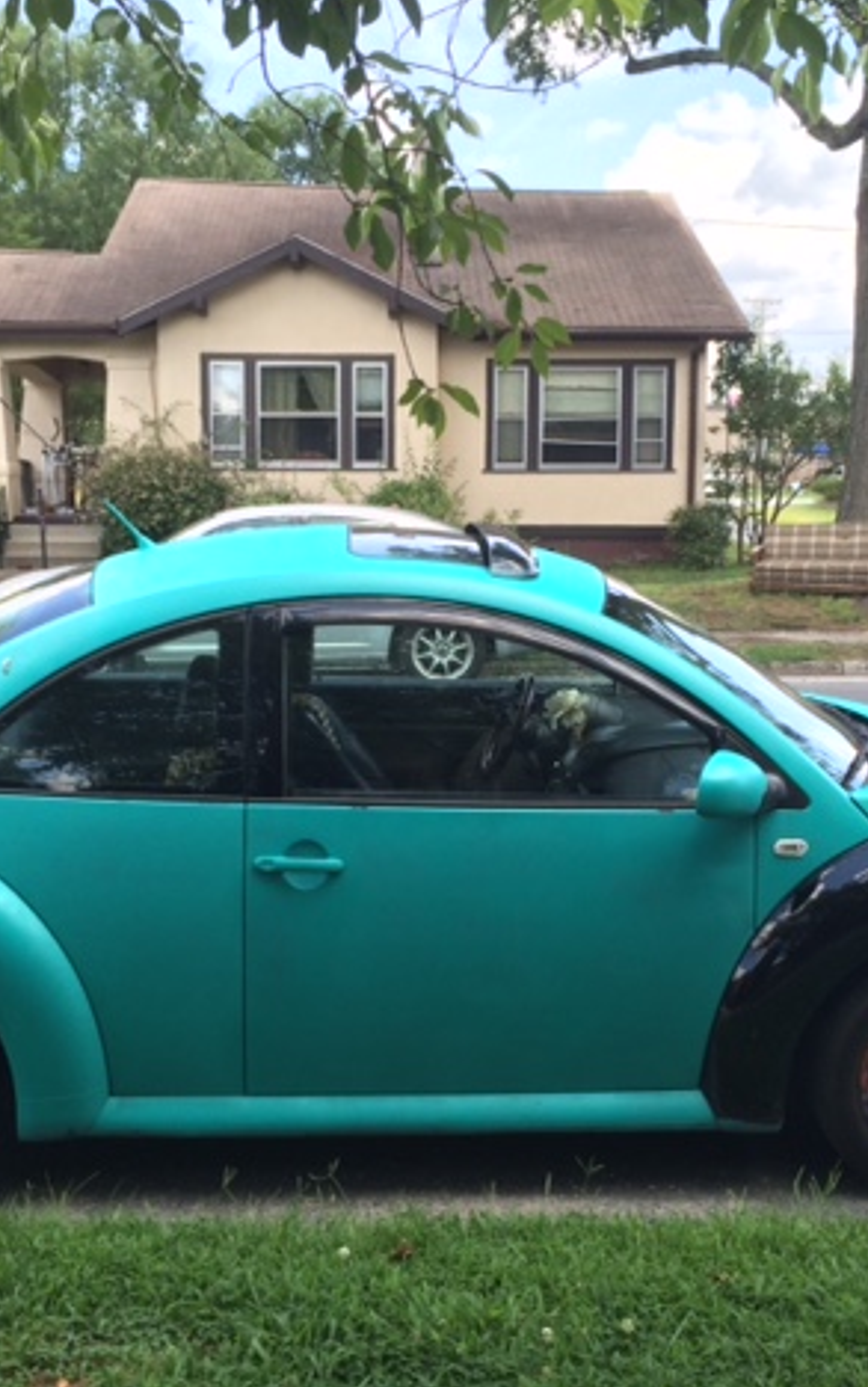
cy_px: 679
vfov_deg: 47.2
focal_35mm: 42
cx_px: 424
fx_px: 1588
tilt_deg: -8.5
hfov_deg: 30.6
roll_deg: +0.5
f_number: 2.2
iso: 32
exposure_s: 1/419
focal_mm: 4.15
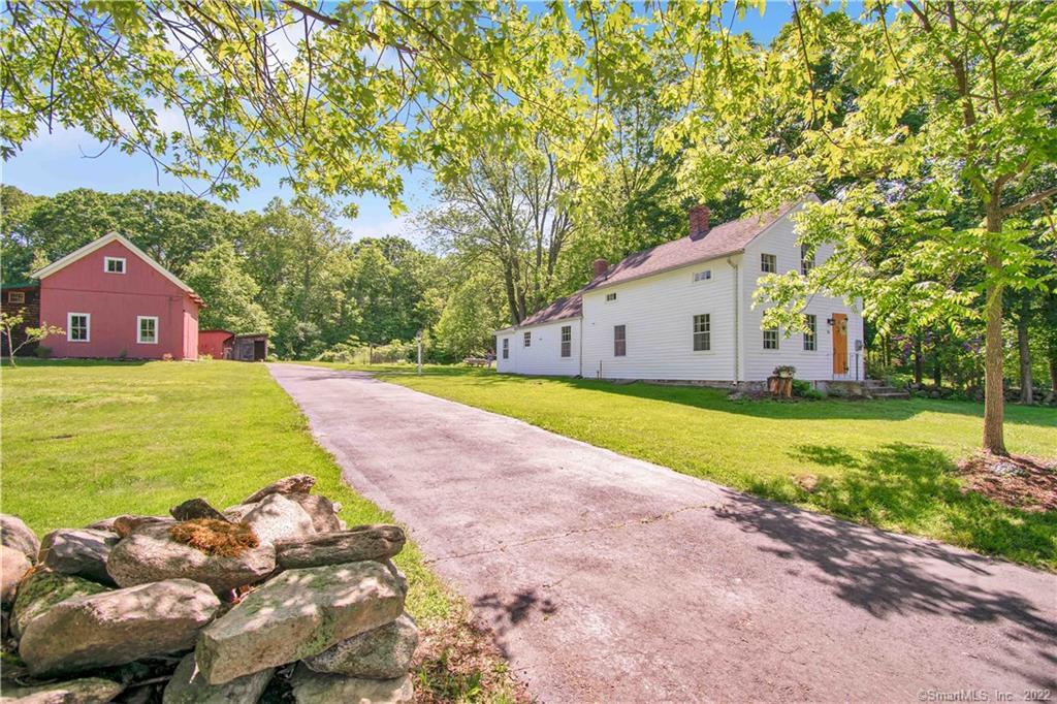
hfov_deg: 100.4
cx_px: 528
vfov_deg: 77.3
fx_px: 440
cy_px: 352
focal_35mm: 15
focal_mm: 10
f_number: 5
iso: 125
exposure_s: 1/320
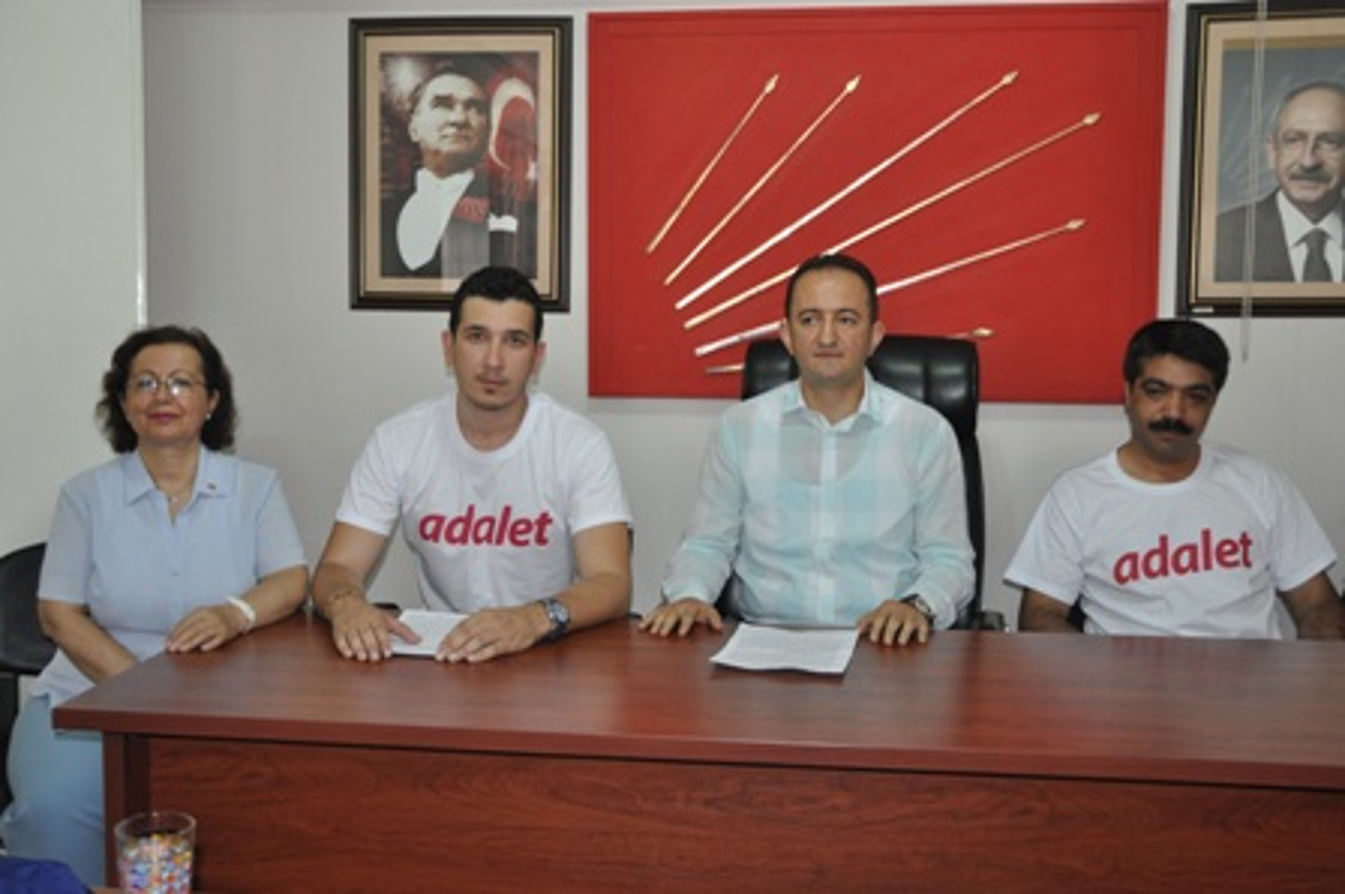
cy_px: 447
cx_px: 672
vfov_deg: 33.0
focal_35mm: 40
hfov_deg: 48.0
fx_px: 1512
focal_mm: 27
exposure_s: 1/60
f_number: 3.8
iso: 800
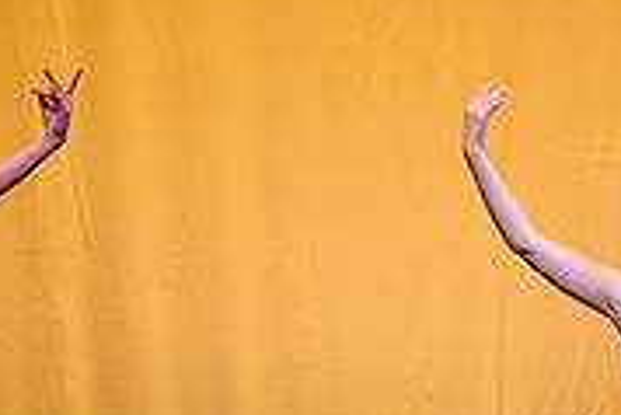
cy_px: 302
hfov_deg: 3.8
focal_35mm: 538
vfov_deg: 2.6
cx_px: 495
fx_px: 9288
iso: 1250
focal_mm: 165
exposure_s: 1/400
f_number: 2.8
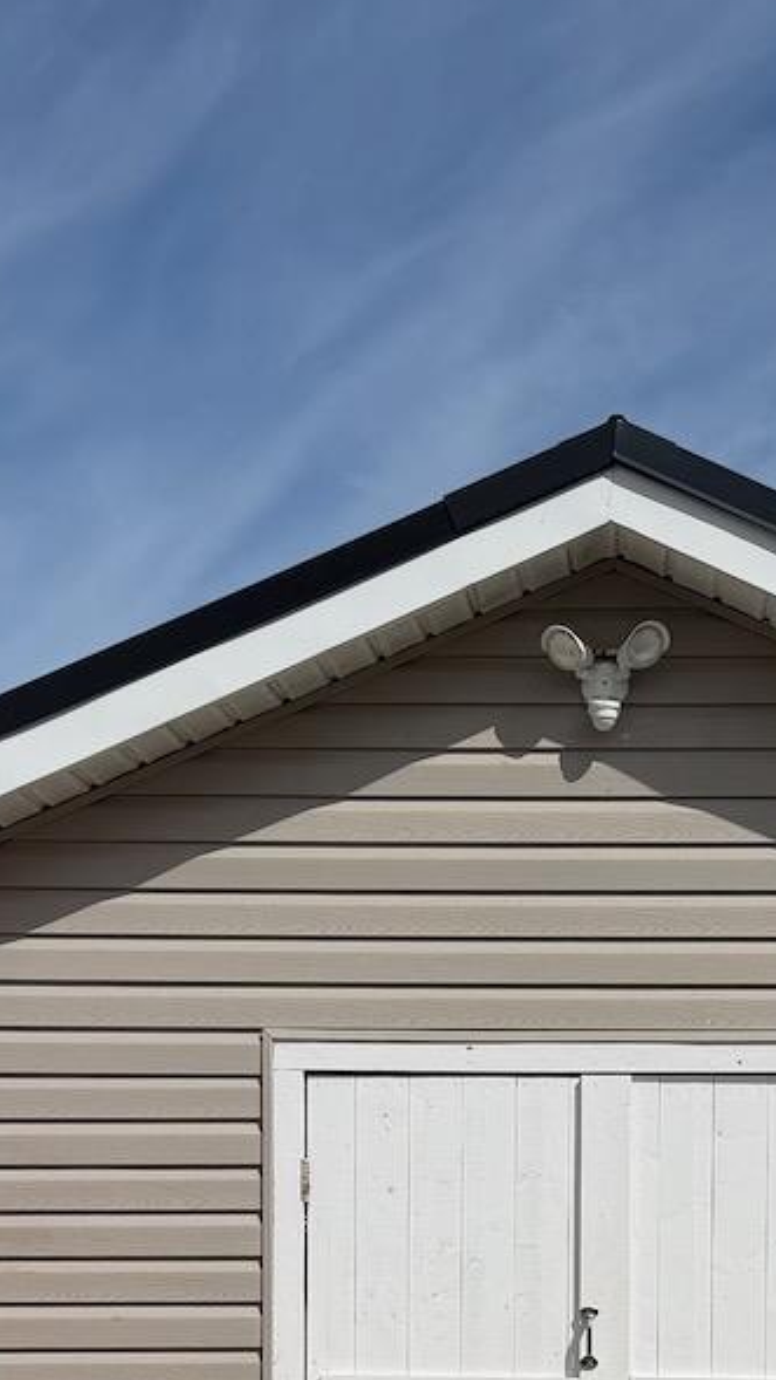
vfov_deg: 28.2
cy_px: 1331
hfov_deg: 16.9
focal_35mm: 71
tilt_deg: -3.1
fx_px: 2599
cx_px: 542
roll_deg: -0.2
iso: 80
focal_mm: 6.76
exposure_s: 1/11905
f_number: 1.78
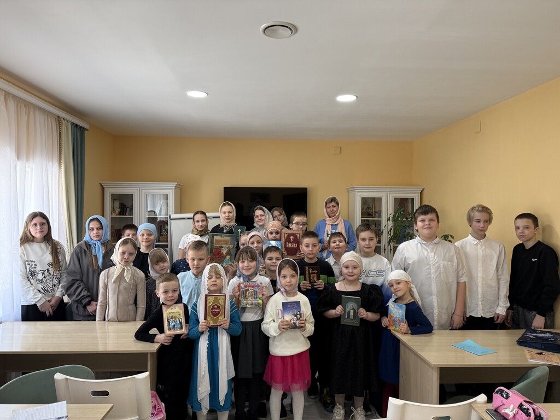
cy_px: 210
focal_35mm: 24
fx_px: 388
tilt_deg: +1.3
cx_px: 280
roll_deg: -0.6
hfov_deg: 71.6
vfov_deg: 56.8
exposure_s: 1/139
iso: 160
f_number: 1.78
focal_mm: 6.76
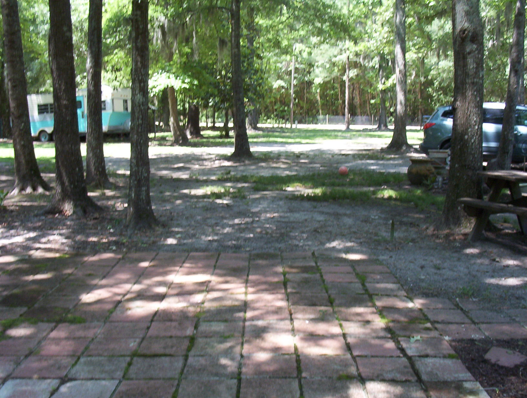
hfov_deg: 47.8
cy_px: 199
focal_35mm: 39
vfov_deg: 37.0
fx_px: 595
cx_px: 264
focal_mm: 6
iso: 100
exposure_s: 1/61.5
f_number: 4.5
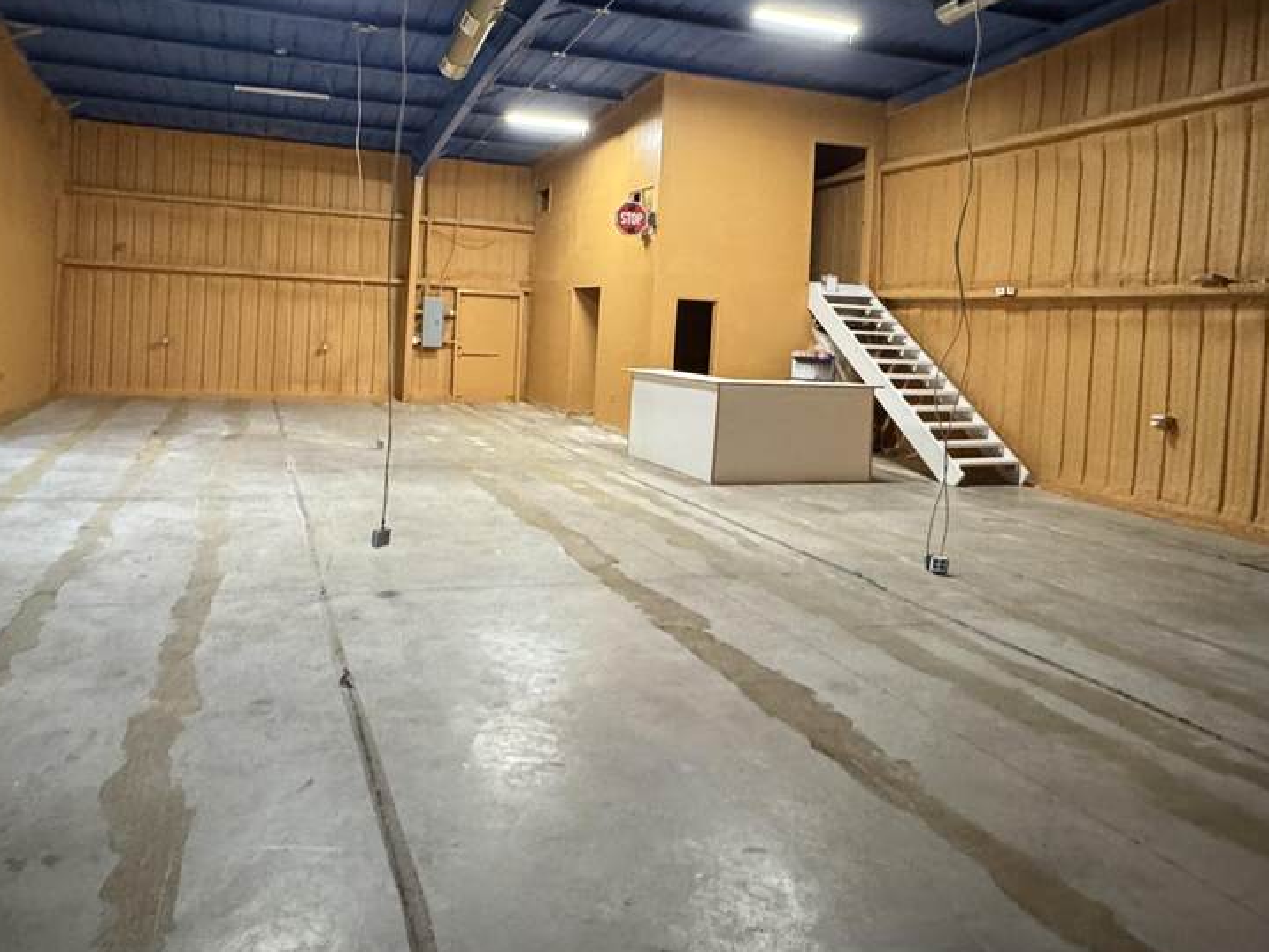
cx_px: 550
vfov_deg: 54.2
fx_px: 917
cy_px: 349
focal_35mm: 25
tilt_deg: -2.0
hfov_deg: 69.1
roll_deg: -3.2
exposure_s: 1/60
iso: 800
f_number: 2.2
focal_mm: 2.22
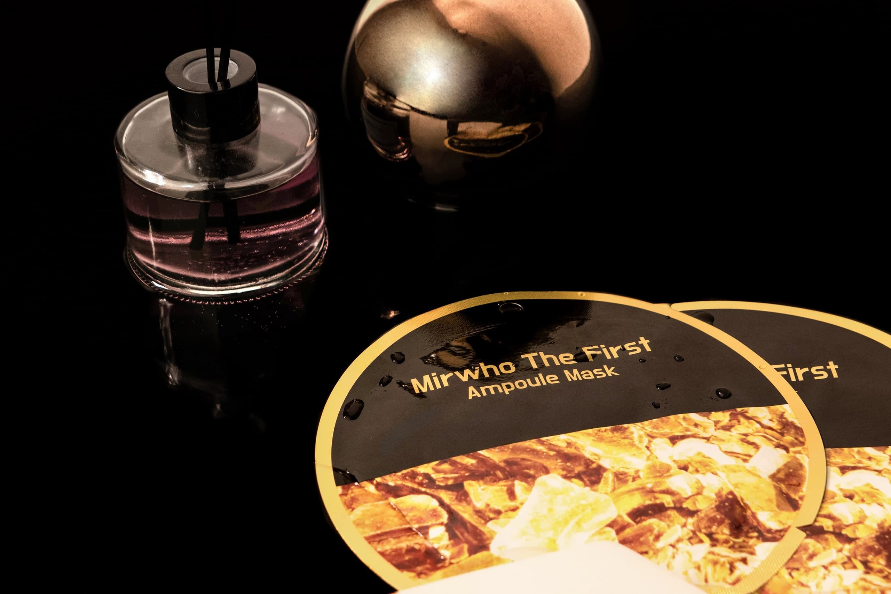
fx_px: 1856
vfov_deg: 18.2
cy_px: 297
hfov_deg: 27.0
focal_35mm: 75
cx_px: 446
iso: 200
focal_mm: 26.4
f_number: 4.5
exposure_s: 1/30
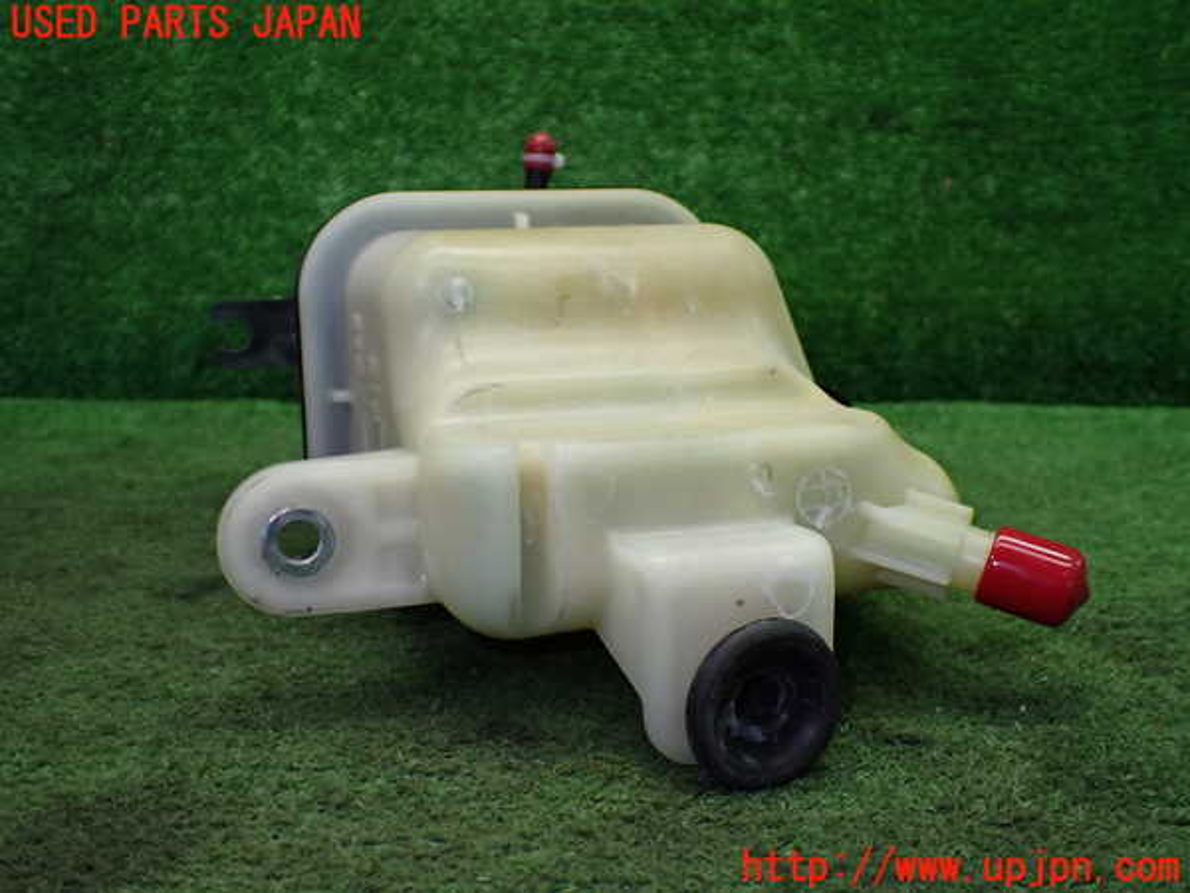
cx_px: 595
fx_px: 1100
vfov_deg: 44.2
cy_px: 446
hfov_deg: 56.8
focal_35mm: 32
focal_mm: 5.79
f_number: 2.4
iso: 320
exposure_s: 1/125
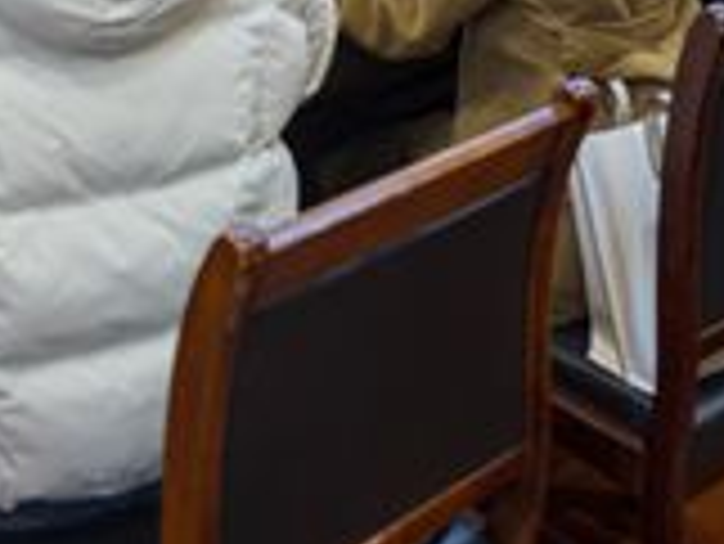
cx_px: 648
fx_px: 1800
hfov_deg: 22.2
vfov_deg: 15.5
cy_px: -333
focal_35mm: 86
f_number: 3.2
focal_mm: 24
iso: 1250
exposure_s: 1/160
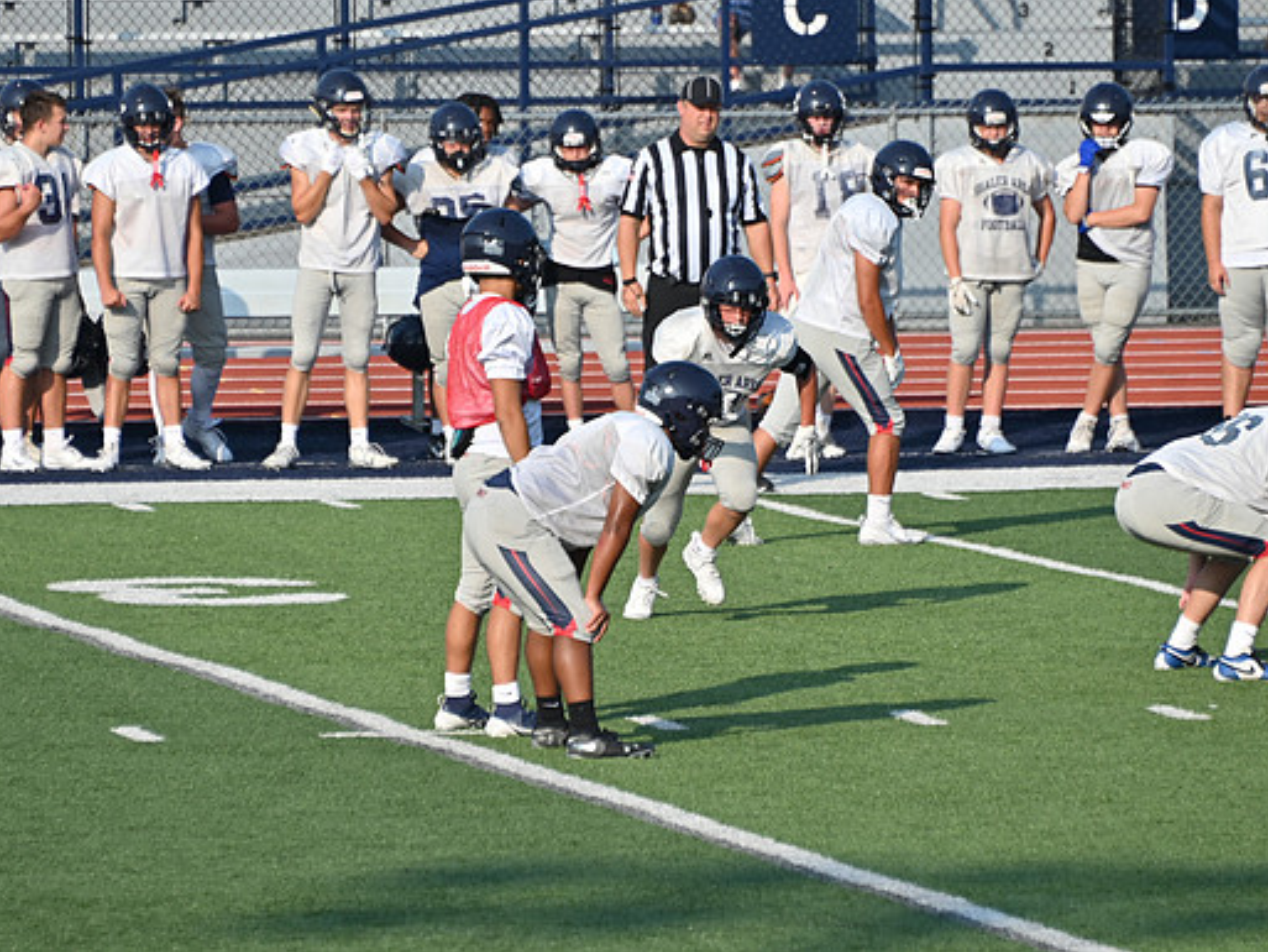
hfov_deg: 4.1
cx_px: 628
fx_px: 17916
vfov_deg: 3.0
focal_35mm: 489
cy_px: 476
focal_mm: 300
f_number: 5.6
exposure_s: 1/640
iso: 100
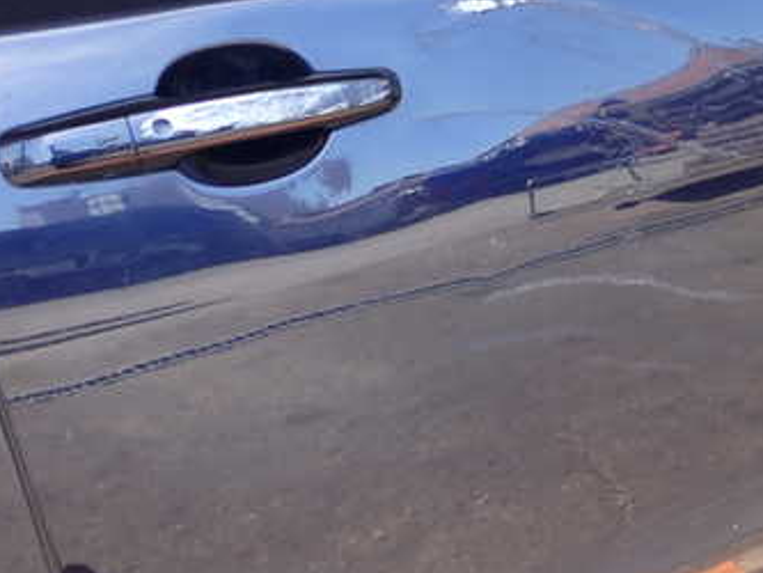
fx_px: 1191
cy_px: 307
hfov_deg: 34.3
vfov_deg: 27.0
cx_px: 626
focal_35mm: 54
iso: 100
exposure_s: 1/125
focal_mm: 5.4
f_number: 3.2
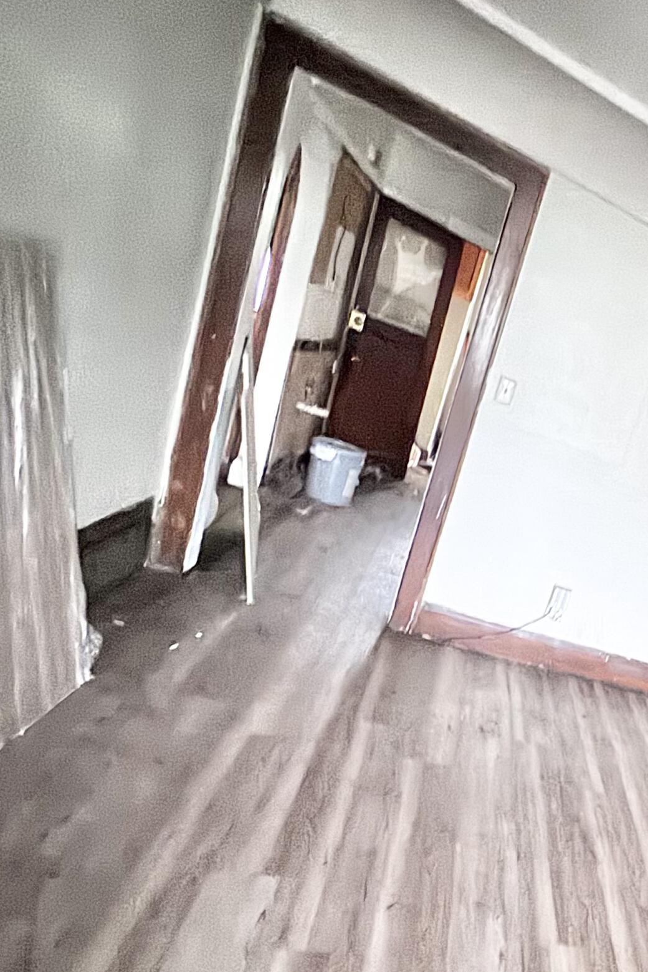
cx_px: 834
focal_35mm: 28
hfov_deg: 34.0
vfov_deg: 63.0
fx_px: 756
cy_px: 685
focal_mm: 2.22
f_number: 2.2
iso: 800
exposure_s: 1/8
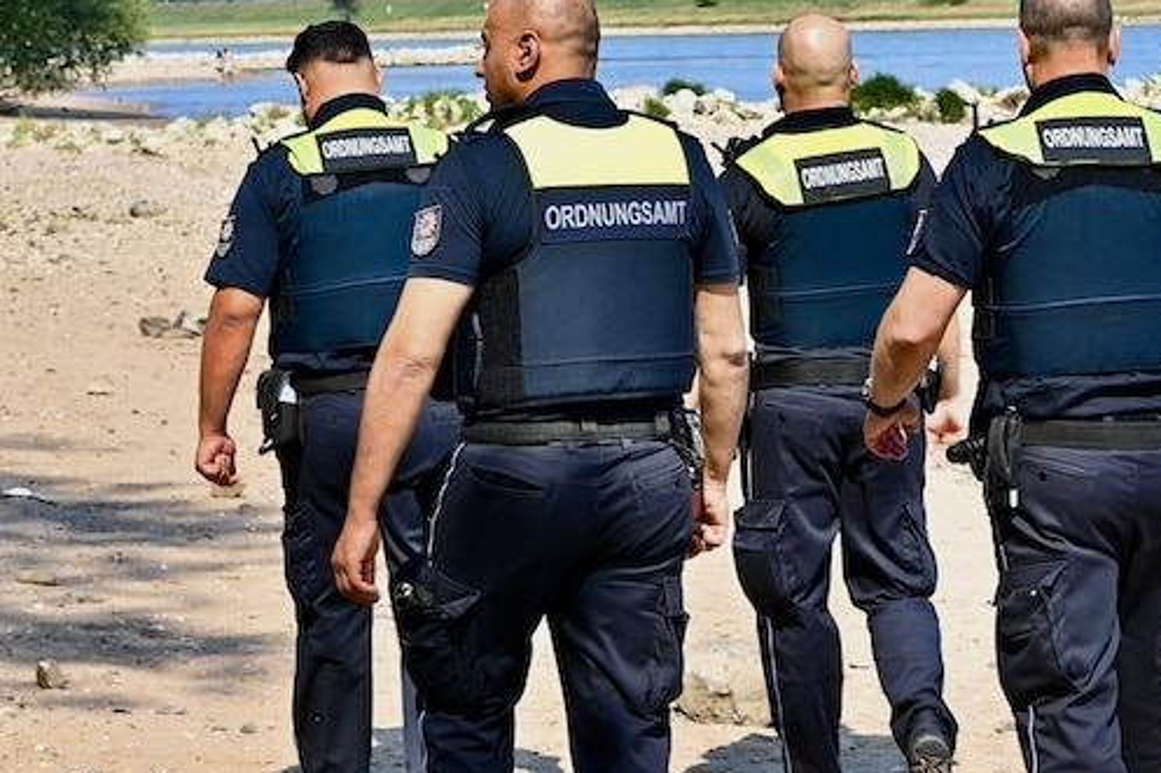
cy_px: 235
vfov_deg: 10.1
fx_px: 4384
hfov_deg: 15.0
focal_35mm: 136
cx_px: 860
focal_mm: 66
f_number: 9
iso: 100
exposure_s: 1/100
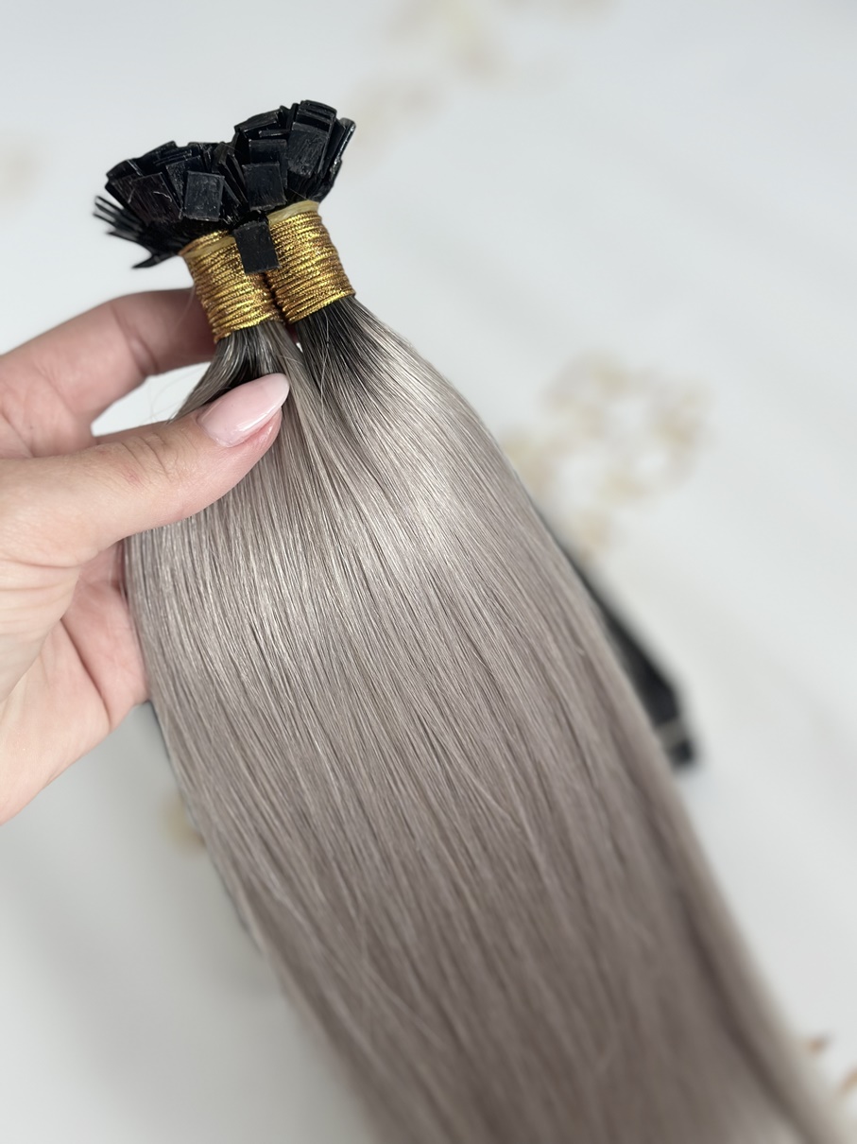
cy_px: 572
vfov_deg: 39.7
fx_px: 1585
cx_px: 428
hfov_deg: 30.3
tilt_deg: -46.4
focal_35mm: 48
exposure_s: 1/193
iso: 80
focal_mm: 6.86
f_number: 1.78
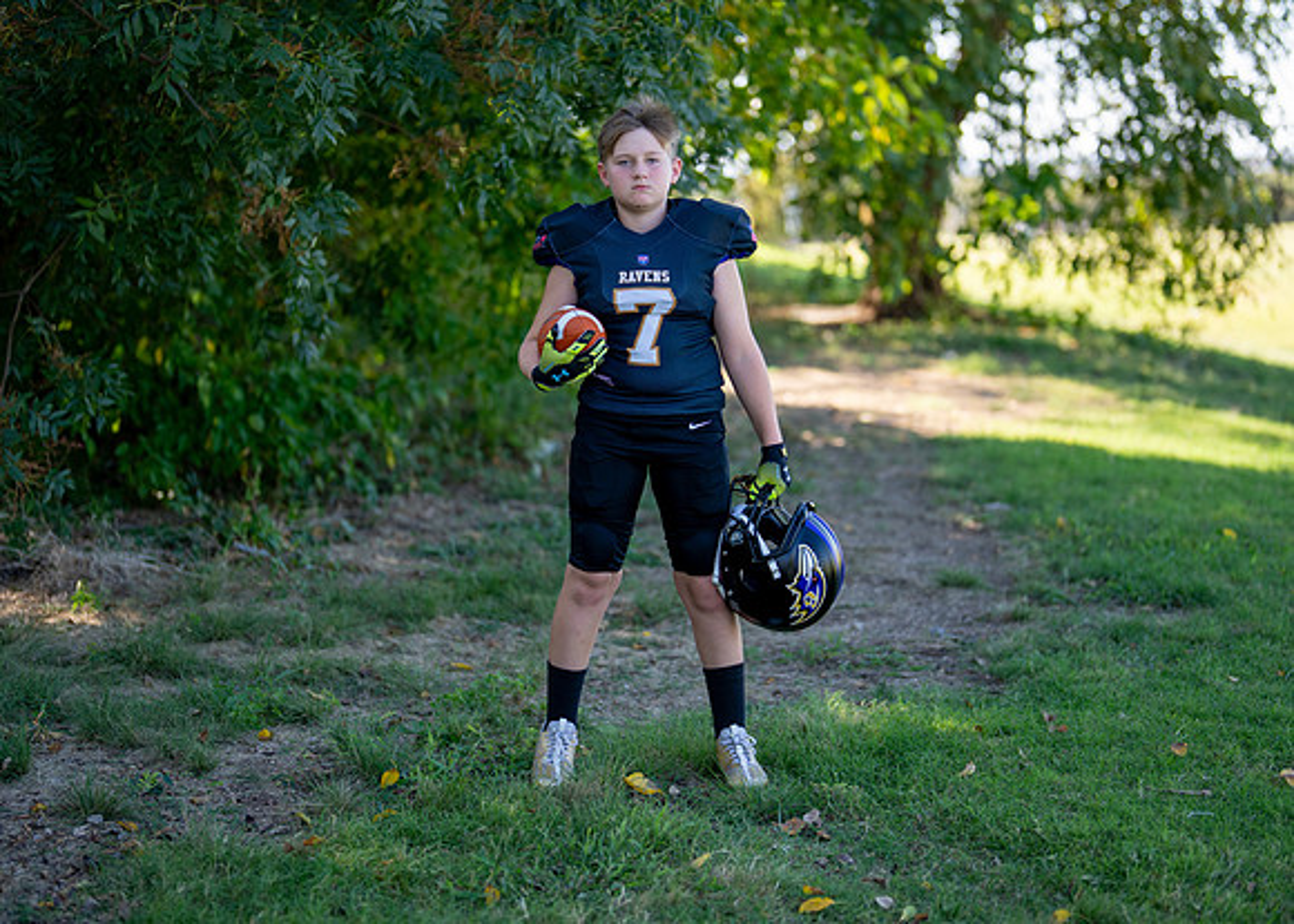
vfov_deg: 23.2
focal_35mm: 61
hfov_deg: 32.2
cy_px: 438
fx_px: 2245
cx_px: 663
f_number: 1.2
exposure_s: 1/1250
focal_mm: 50
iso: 100
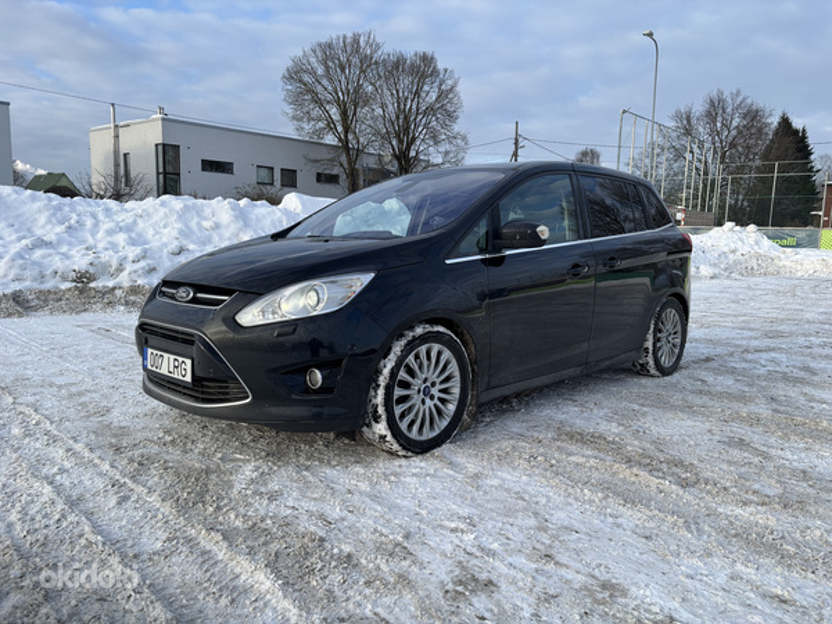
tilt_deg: -8.8
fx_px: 625
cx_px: 416
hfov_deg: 67.3
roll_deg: -2.4
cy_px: 312
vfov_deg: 53.1
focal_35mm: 26
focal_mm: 5.96
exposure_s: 1/1164
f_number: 1.6
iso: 50
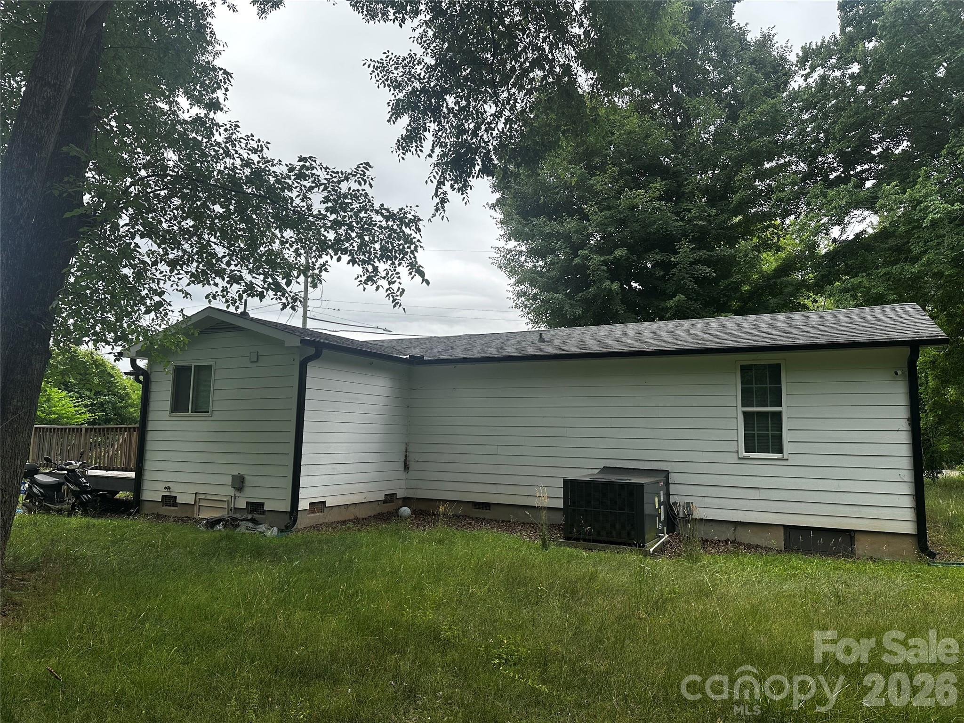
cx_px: 482
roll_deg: -1.3
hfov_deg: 71.6
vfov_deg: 56.8
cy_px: 362
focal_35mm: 24
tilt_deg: +6.2
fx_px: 668
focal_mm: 6.86
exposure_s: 1/1473
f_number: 1.78
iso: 80
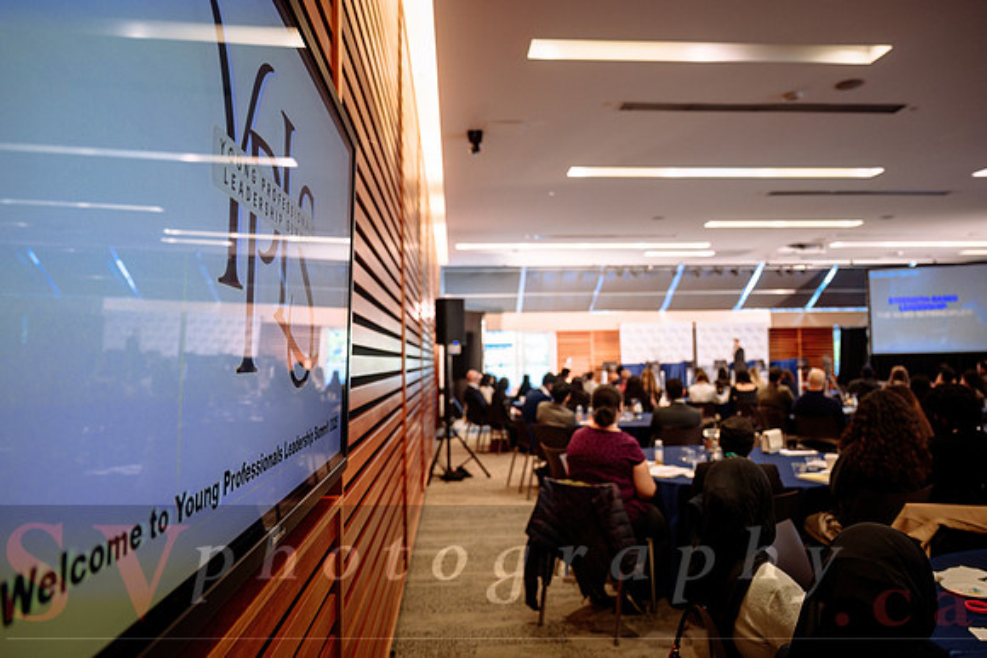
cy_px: 329
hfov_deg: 72.1
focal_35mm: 25
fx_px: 678
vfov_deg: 51.8
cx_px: 502
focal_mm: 24
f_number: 2.8
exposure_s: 1/100
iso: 500
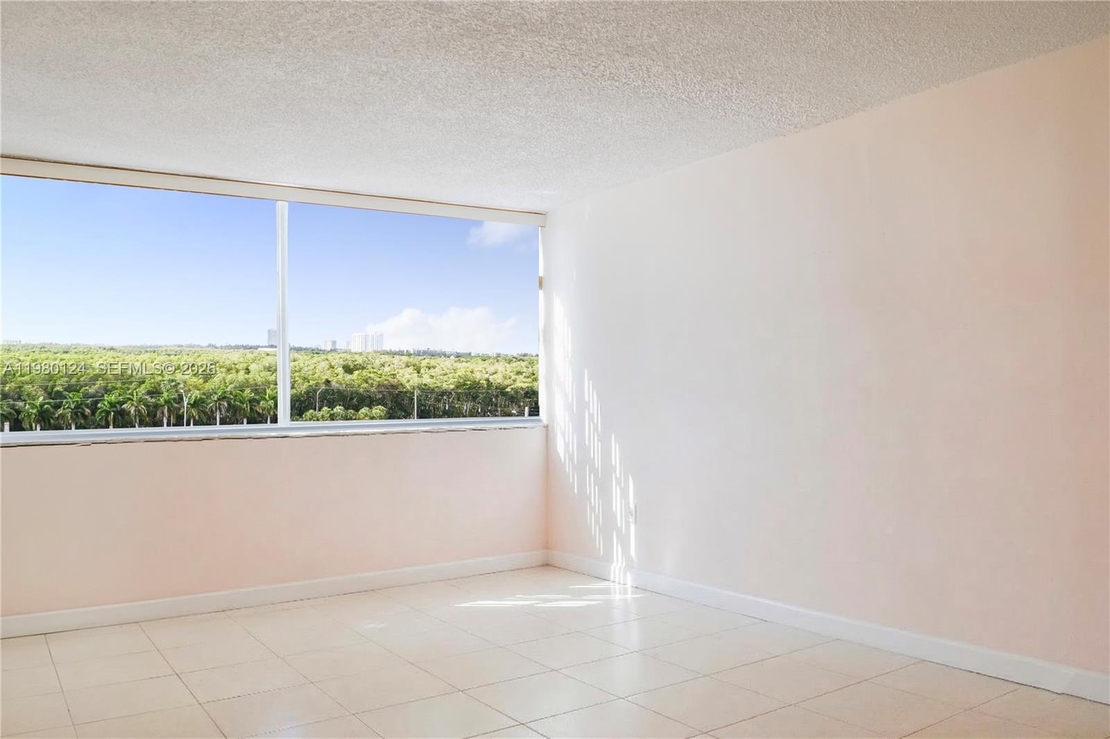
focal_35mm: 27
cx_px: 555
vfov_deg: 47.9
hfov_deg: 67.4
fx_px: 832
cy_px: 370
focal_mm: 18
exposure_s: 1/40
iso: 200
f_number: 8
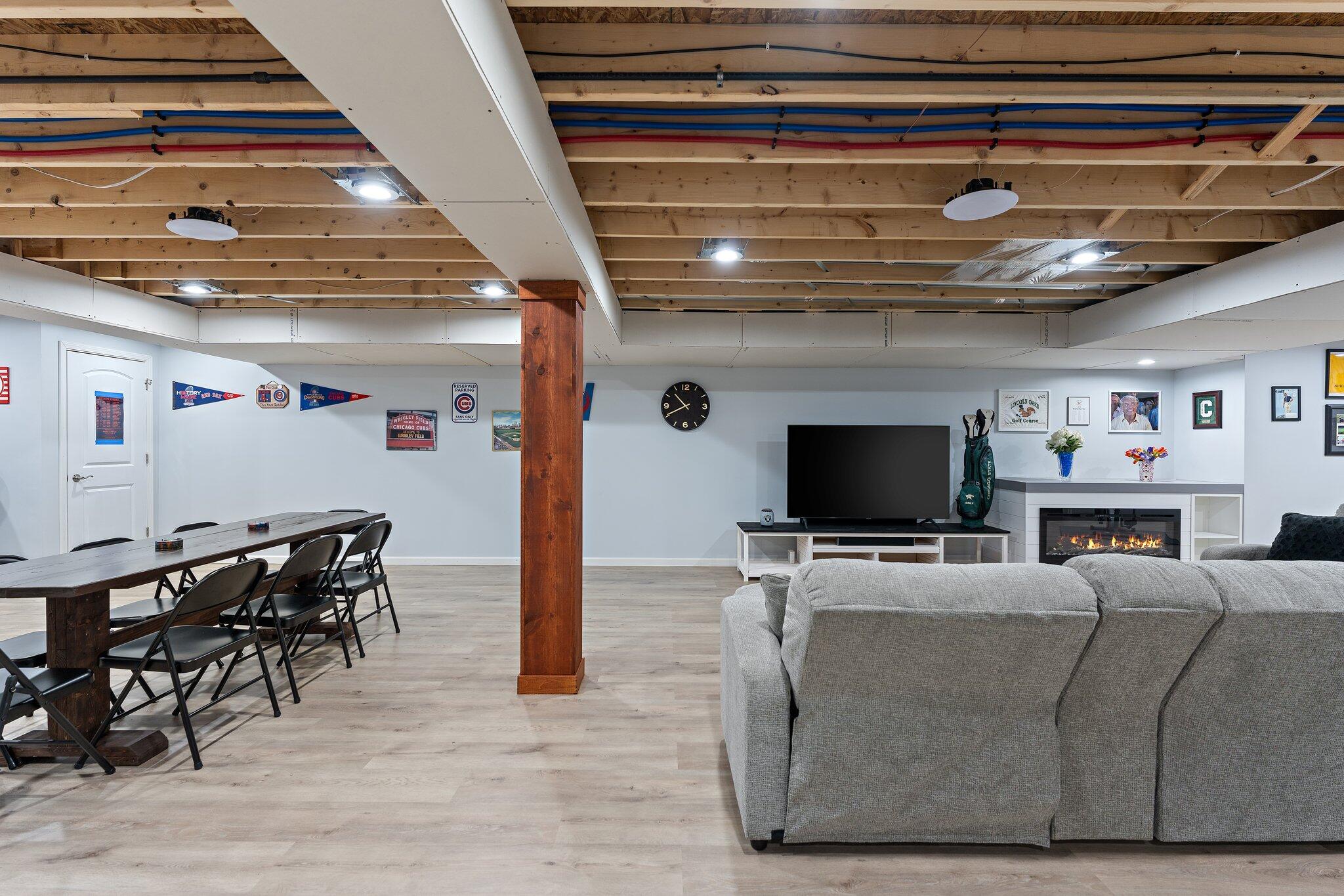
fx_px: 575
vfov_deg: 75.8
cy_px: 448
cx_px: 672
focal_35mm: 15
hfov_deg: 98.9
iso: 160
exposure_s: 1/6
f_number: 5
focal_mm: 15.4
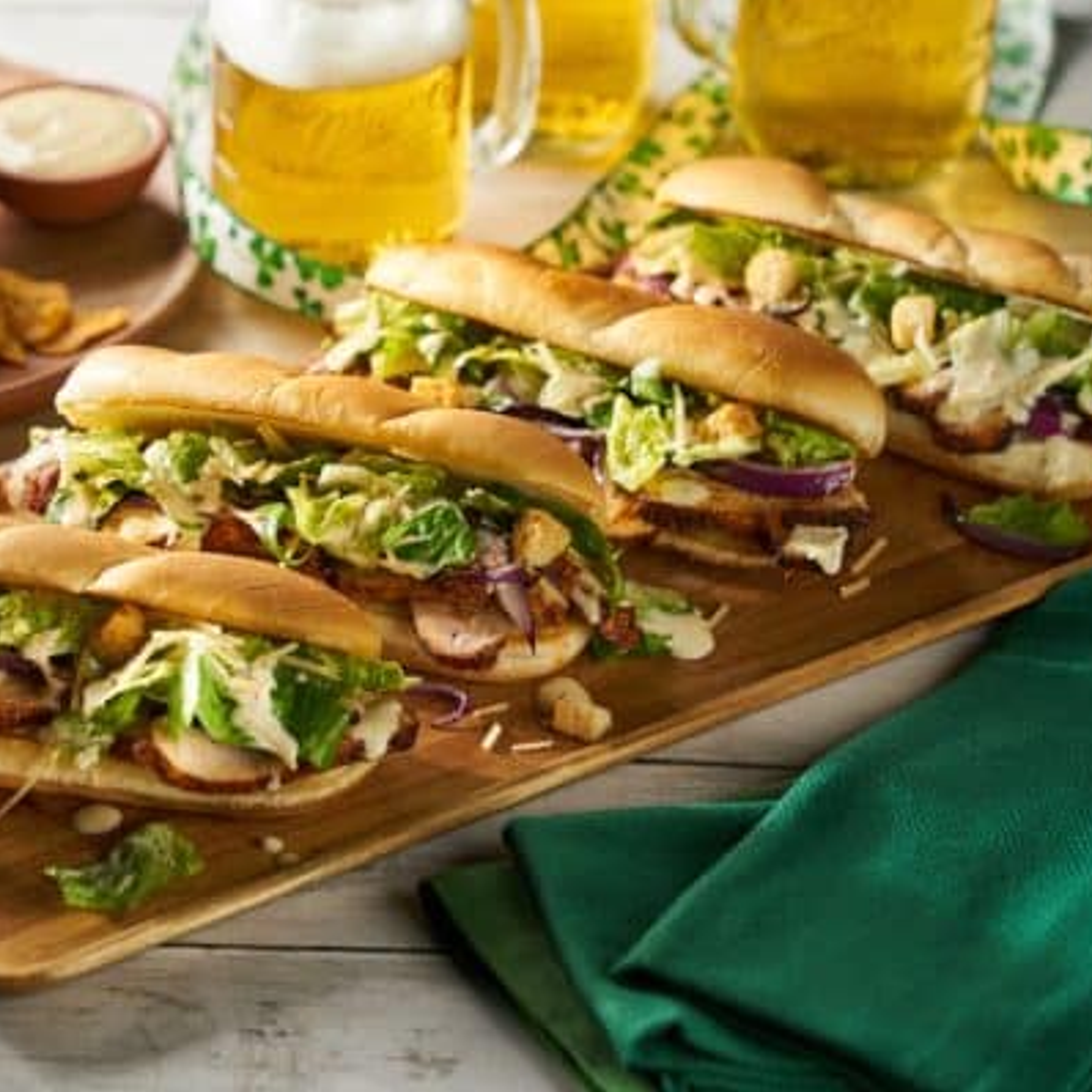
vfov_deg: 13.2
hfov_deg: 13.2
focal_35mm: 132
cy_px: 546
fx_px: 4711
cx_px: 288
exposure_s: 1/160
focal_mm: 103
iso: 800
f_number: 5.6
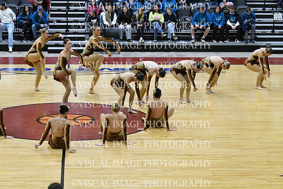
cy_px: 94
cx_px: 142
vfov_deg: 13.0
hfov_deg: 19.5
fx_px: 826
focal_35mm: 105
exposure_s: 1/400
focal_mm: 70
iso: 5000
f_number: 4
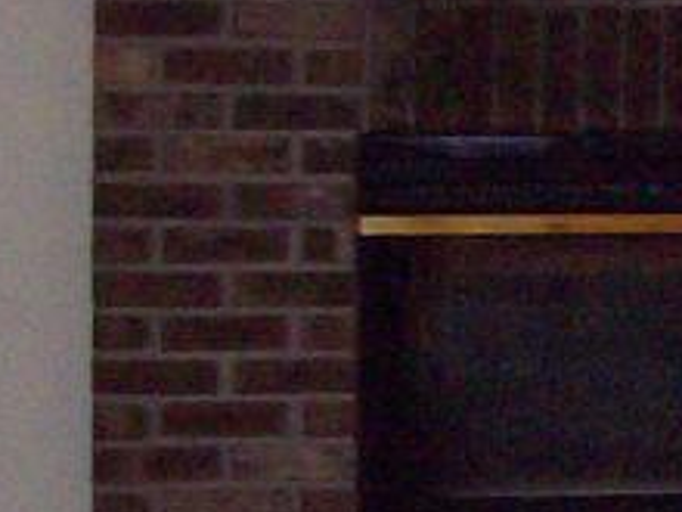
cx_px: 961
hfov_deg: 9.3
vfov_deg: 7.1
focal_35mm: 209
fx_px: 4118
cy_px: 132
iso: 140
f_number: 2.7
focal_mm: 6
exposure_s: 1/64
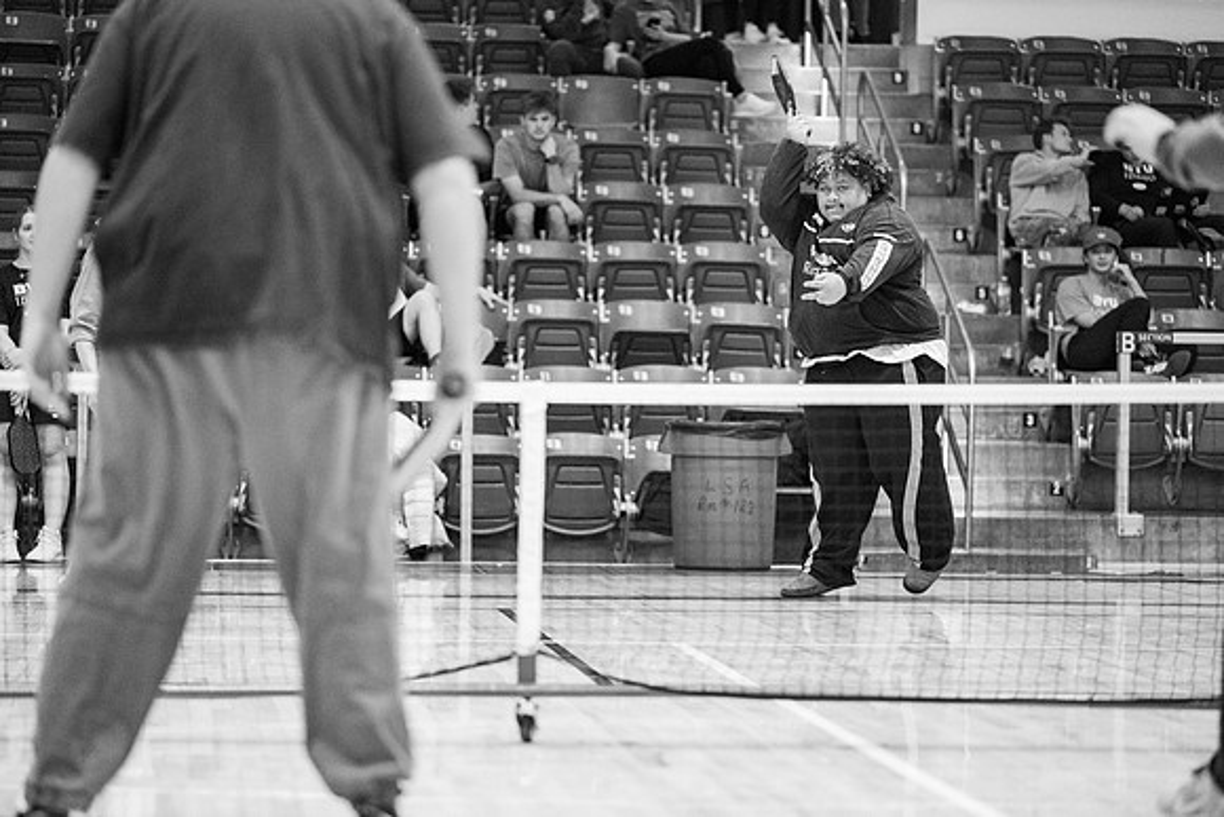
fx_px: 4761
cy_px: 408
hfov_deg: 14.7
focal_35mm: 140
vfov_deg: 9.8
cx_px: 612
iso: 5000
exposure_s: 1/500
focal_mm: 140
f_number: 2.8
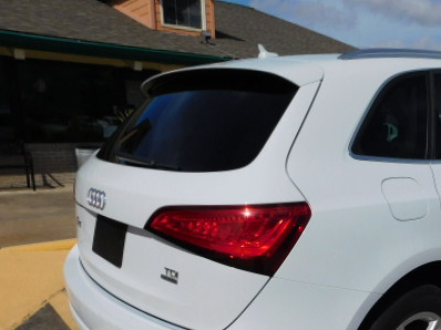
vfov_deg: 37.4
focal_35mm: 37
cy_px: 257
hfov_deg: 48.1
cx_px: 336
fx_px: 471
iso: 125
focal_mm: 4
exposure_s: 1/1500
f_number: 6
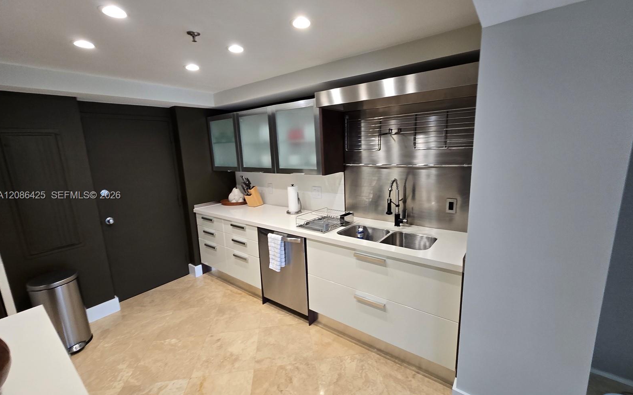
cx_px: 317
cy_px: 196
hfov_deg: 105.3
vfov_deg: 78.6
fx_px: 241
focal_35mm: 14
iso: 125
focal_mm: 2.2
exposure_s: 1/60
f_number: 2.2
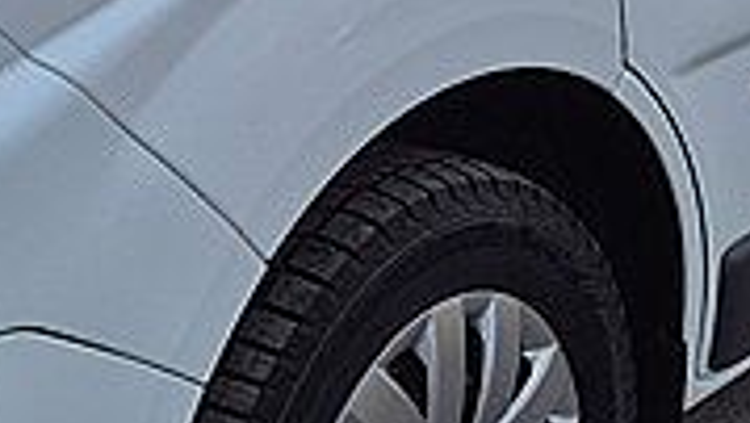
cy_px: -230
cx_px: 302
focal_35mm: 112
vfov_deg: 10.4
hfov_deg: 19.1
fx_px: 2229
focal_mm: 5.4
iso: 25
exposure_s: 1/1224
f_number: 1.8
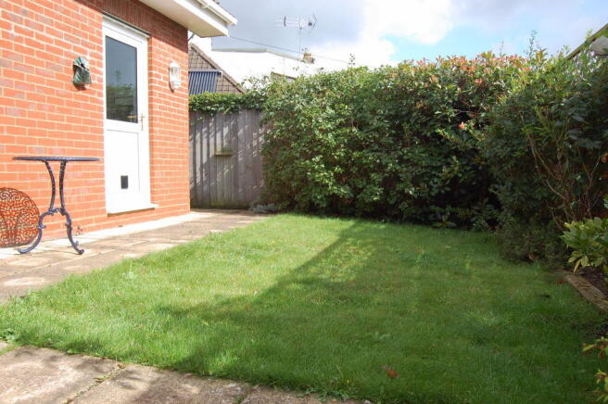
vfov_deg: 47.8
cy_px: 202
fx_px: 456
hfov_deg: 67.4
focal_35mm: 27
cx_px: 304
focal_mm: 18
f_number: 8
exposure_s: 1/250
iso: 200
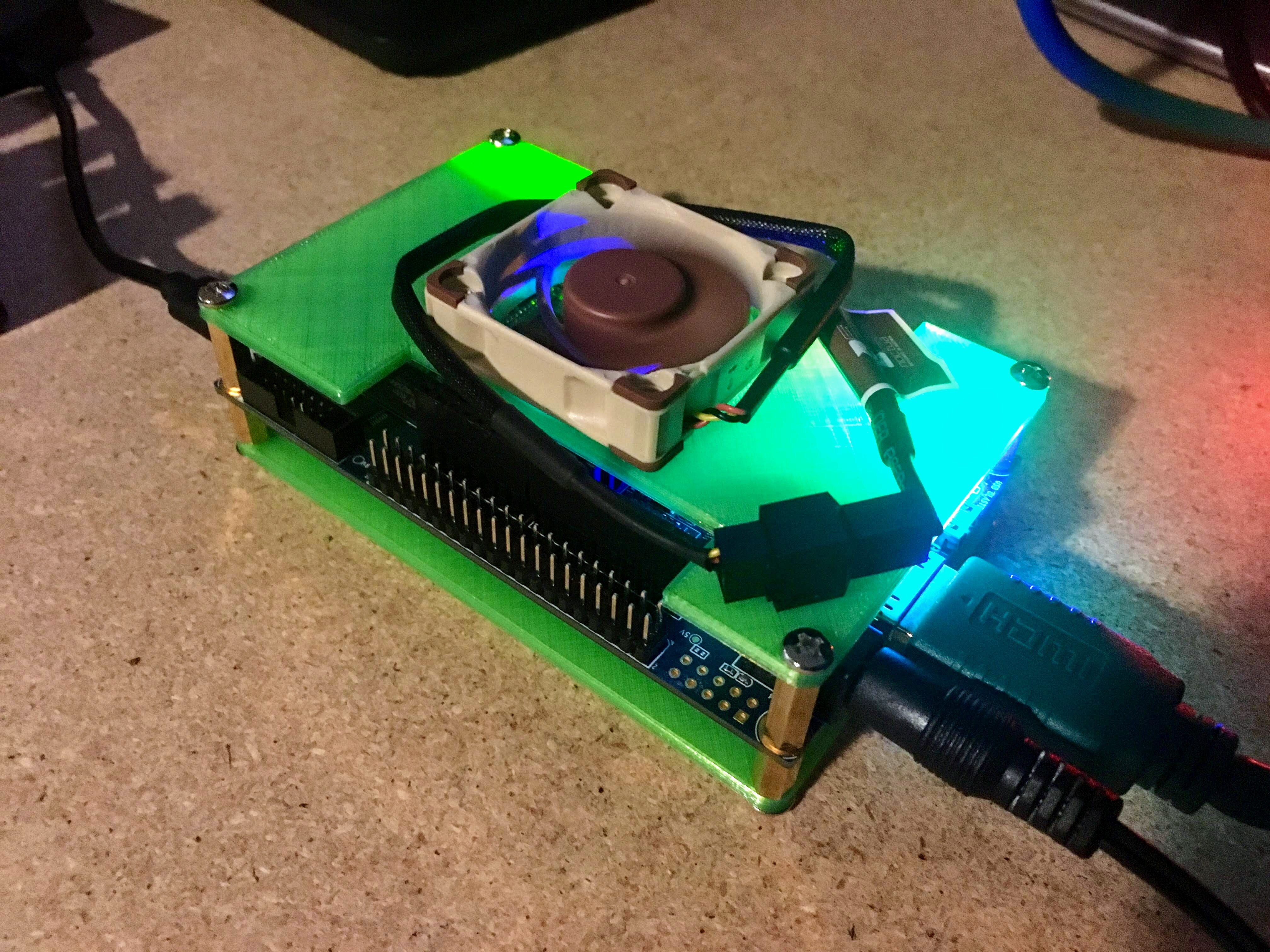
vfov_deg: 48.2
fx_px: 1064
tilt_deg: -45.6
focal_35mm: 29
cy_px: 476
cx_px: 635
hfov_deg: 61.7
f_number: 2.2
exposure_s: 1/15
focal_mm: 4.15
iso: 500
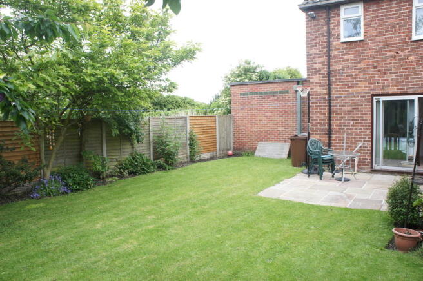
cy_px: 140
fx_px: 317
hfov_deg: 67.4
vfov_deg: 47.8
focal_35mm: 27
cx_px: 212
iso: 200
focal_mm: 18
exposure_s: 1/80
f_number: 6.3
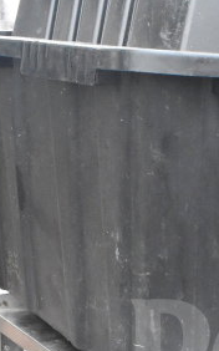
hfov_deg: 11.8
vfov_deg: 18.3
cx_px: 241
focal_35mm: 109
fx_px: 1042
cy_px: 398
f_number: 11
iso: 6400
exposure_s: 1/500
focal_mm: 22
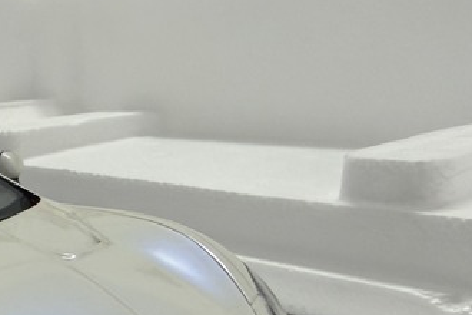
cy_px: 291
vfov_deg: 22.4
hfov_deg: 30.8
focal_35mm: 59
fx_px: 773
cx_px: -30
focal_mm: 2.22
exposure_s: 1/120
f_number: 2.2
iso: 250
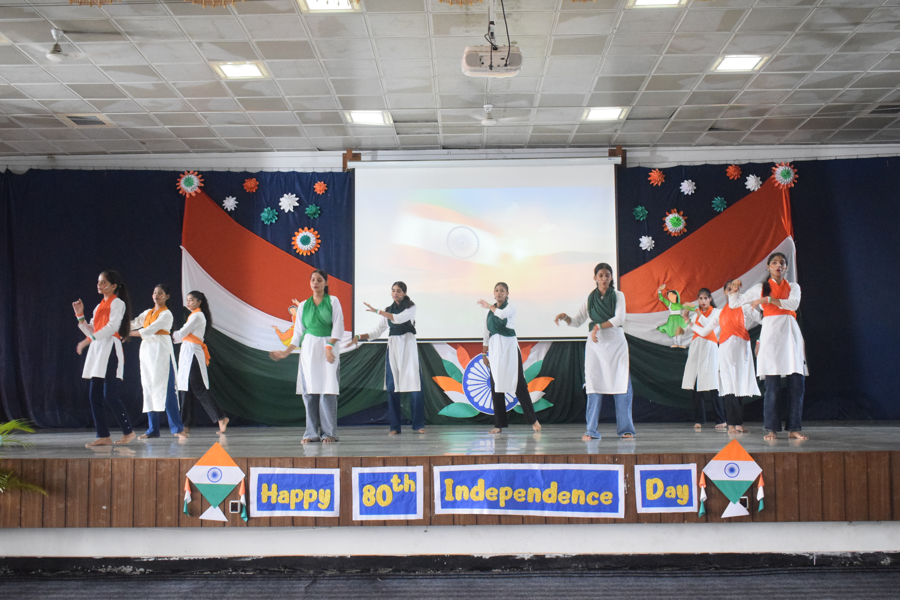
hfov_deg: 51.3
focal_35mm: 38
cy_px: 300
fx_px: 937
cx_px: 450
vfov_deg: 35.5
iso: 4000
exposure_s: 1/100
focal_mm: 25
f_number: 6.3
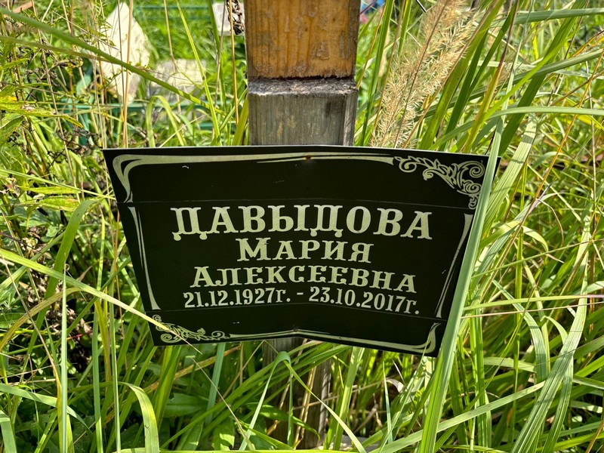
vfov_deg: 53.1
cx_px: 302
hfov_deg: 67.3
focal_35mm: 26
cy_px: 226
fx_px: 454
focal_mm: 5.96
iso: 50
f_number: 1.6
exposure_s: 1/978
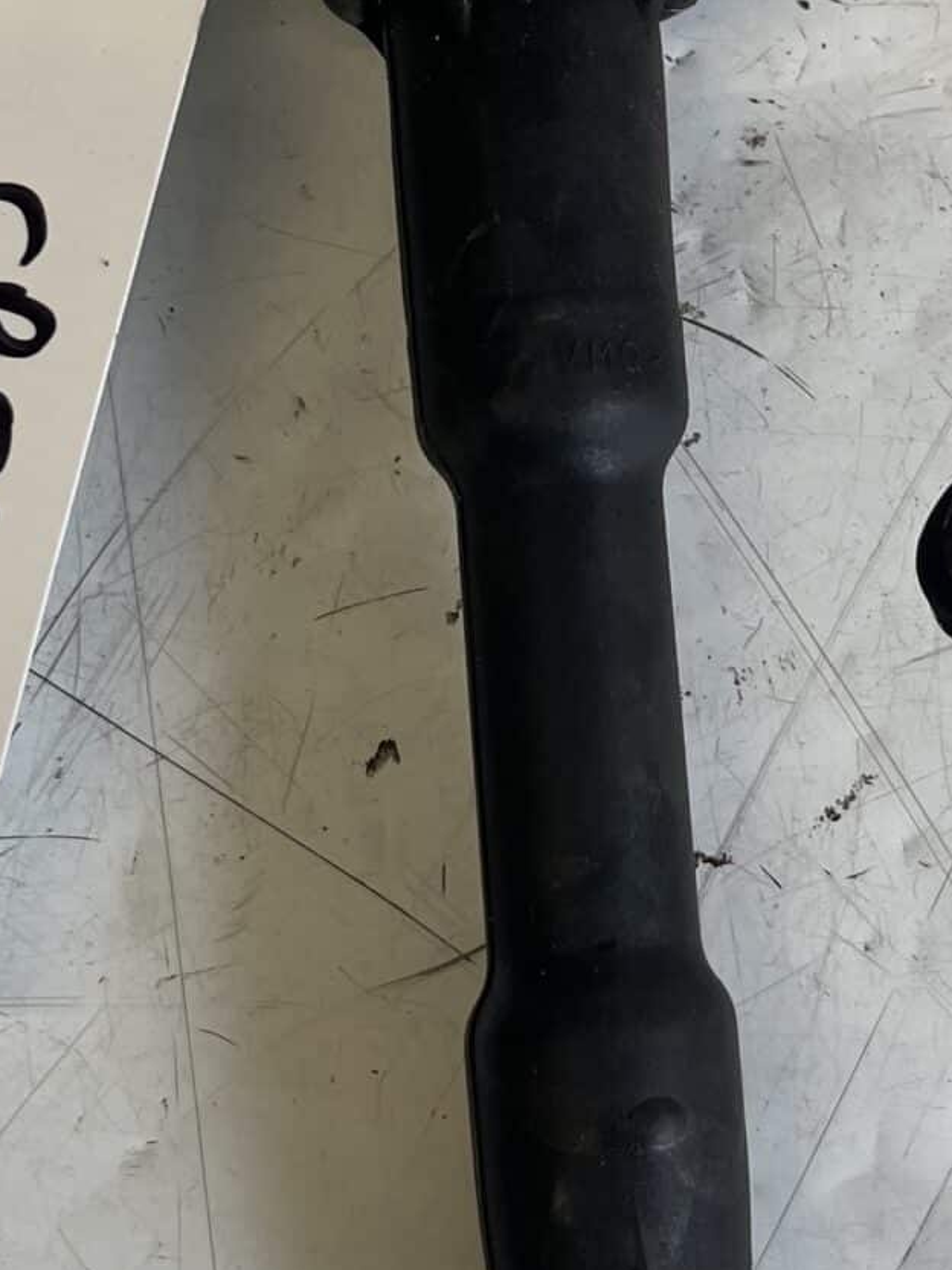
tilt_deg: -72.6
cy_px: 435
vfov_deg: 24.3
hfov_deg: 18.3
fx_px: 2934
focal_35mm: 80
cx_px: 720
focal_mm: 5.1
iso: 50
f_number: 1.6
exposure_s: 1/100
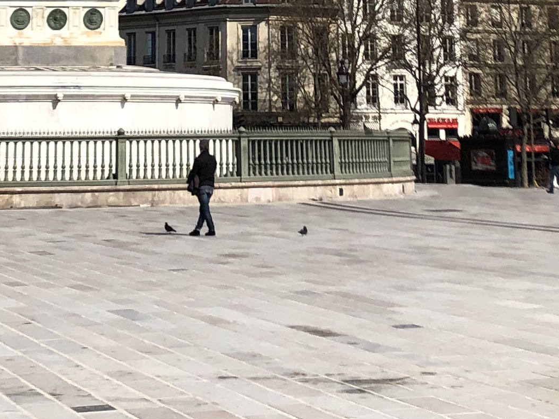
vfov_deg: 12.8
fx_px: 1728
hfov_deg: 18.3
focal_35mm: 107
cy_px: -286
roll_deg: +1.1
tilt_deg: +13.0
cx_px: 203
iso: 25
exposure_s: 1/3472
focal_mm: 4
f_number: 1.8
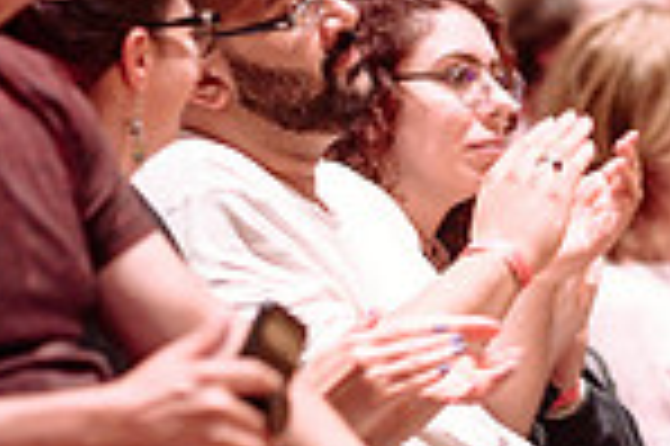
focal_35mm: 429
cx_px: 661
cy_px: 448
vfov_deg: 3.2
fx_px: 7975
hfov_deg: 4.8
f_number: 1.4
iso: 1600
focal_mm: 105
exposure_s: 1/125
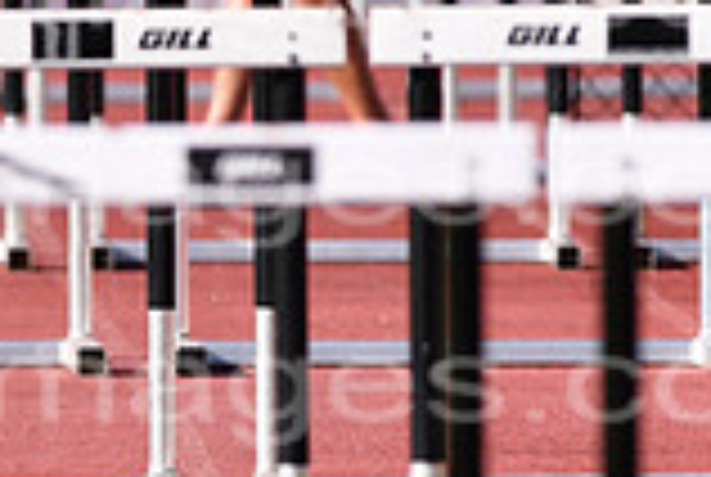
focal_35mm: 1648
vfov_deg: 0.8
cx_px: -126
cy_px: 488
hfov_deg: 1.2
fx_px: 32609
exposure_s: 1/2500
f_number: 5.6
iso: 400
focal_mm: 300
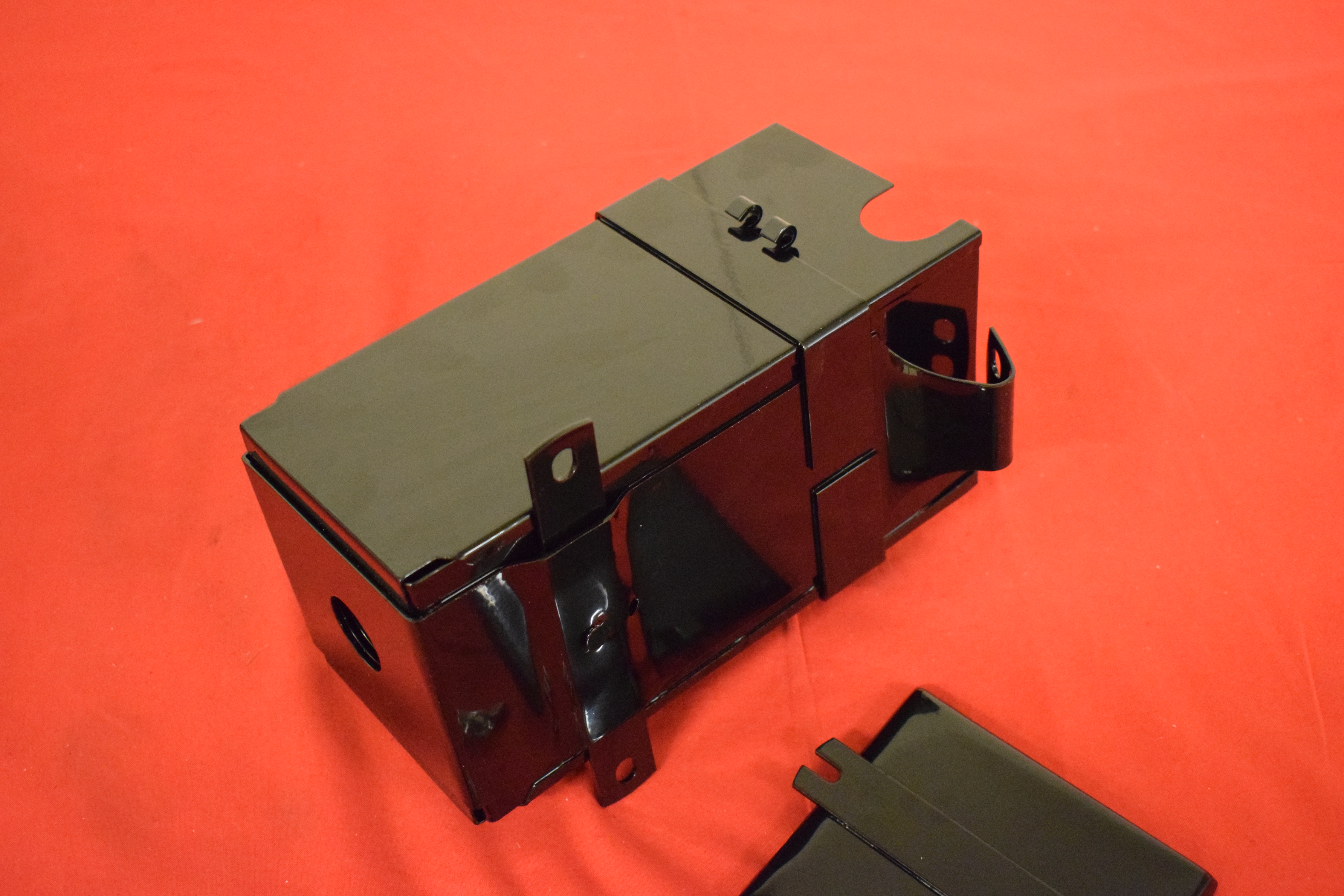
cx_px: 672
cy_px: 448
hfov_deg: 41.1
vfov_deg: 28.1
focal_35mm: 48
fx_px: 1792
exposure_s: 1/60
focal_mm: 32
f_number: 5
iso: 8000
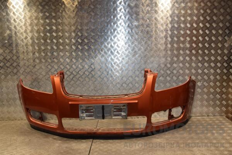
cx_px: 116
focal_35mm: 38
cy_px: 78
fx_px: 242
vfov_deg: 35.5
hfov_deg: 51.3
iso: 800
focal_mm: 25
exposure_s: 1/200
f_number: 8
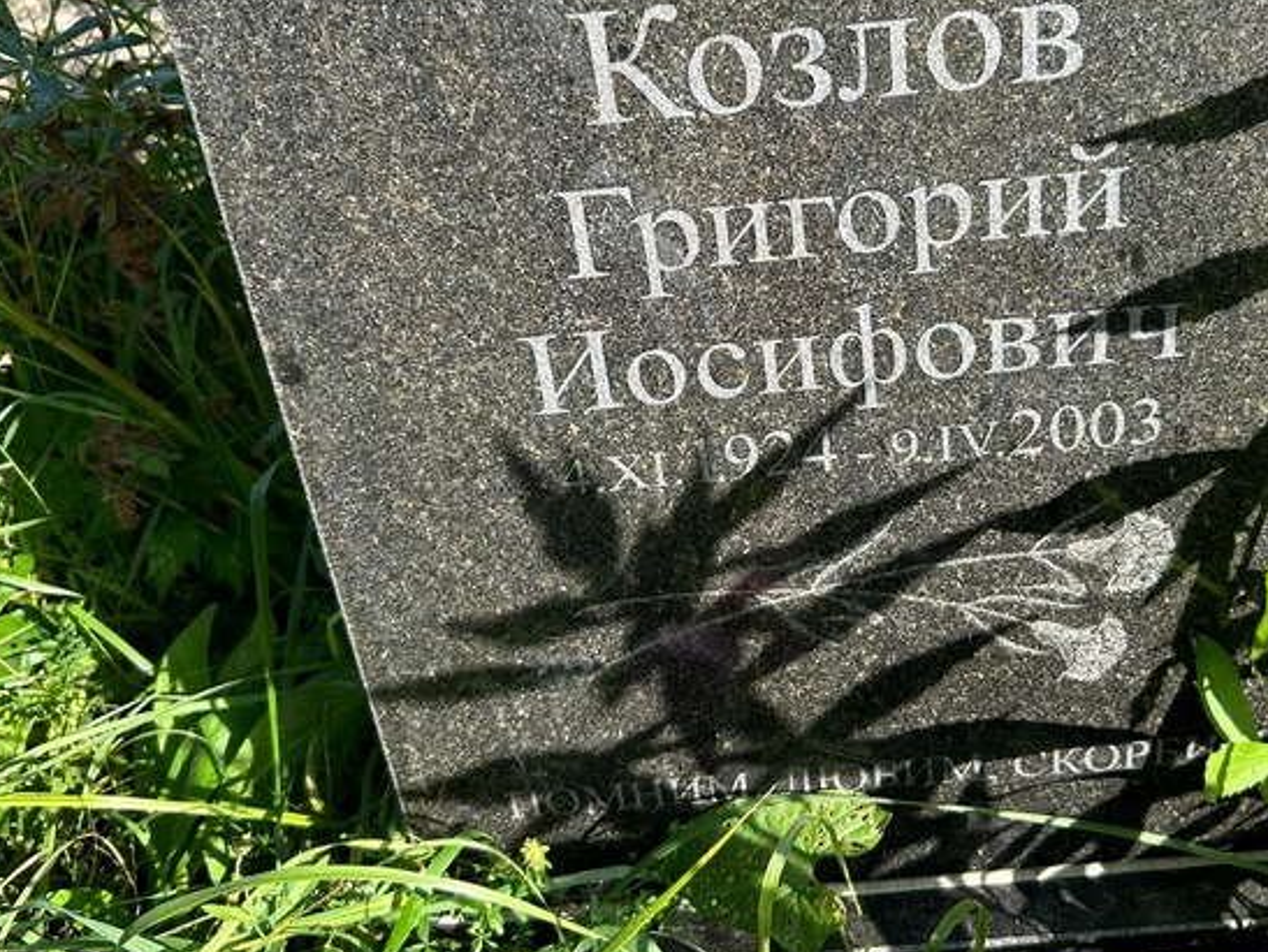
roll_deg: +4.4
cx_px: 788
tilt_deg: -31.4
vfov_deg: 37.3
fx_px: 1393
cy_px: 303
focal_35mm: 38
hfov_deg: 48.5
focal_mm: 5.7
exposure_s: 1/924
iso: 50
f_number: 1.5
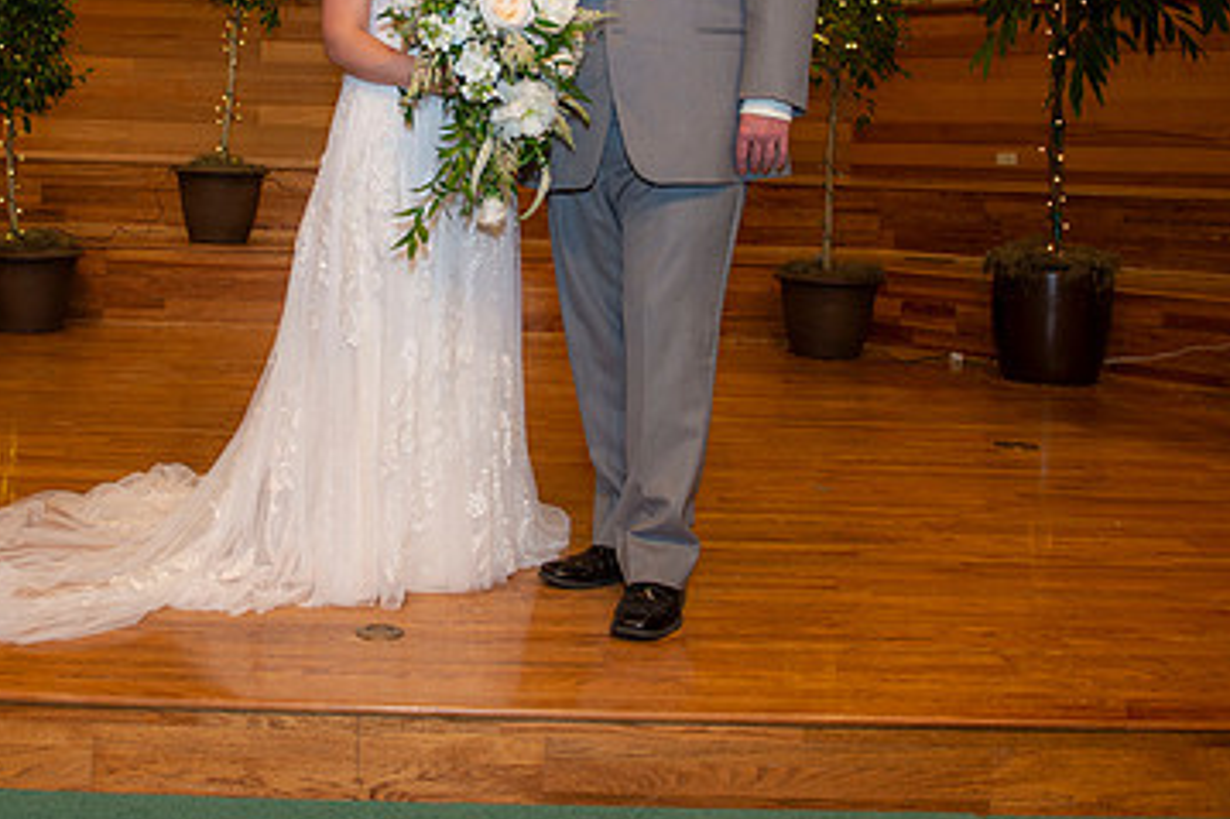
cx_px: 445
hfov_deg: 45.9
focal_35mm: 42
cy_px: 168
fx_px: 1434
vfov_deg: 31.1
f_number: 3.5
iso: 800
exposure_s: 1/160
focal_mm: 26
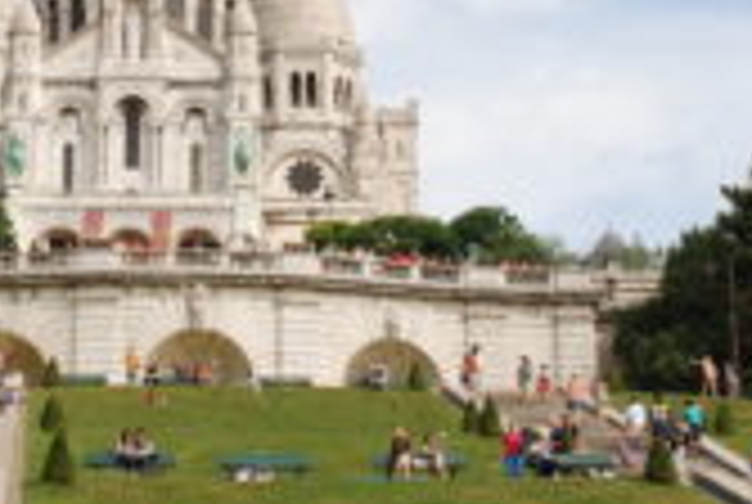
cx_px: 185
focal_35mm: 112
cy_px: 137
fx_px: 2354
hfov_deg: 18.0
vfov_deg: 12.2
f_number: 14
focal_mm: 25
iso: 100
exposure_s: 1/50
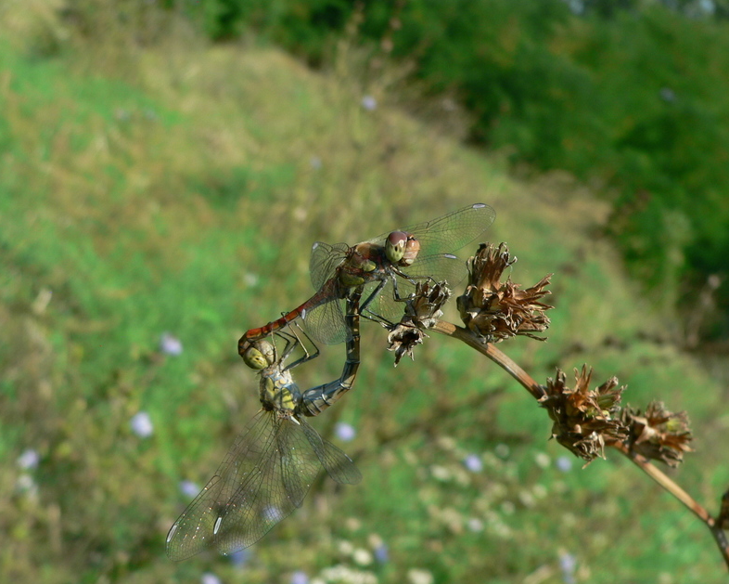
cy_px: 291
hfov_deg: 34.7
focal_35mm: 54
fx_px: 1165
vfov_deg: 28.1
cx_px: 383
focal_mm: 8.5
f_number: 4
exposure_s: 1/500
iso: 80
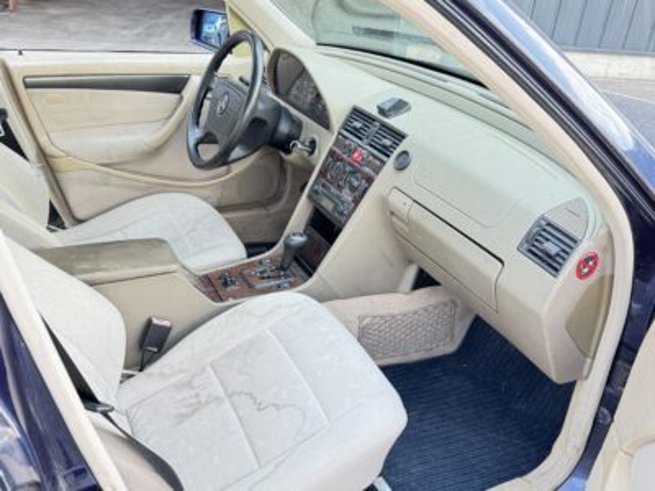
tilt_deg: -29.1
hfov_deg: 71.6
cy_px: 246
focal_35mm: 24
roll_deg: -6.7
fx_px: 454
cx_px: 328
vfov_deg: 56.8
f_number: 1.78
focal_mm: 6.76
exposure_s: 1/121
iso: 125
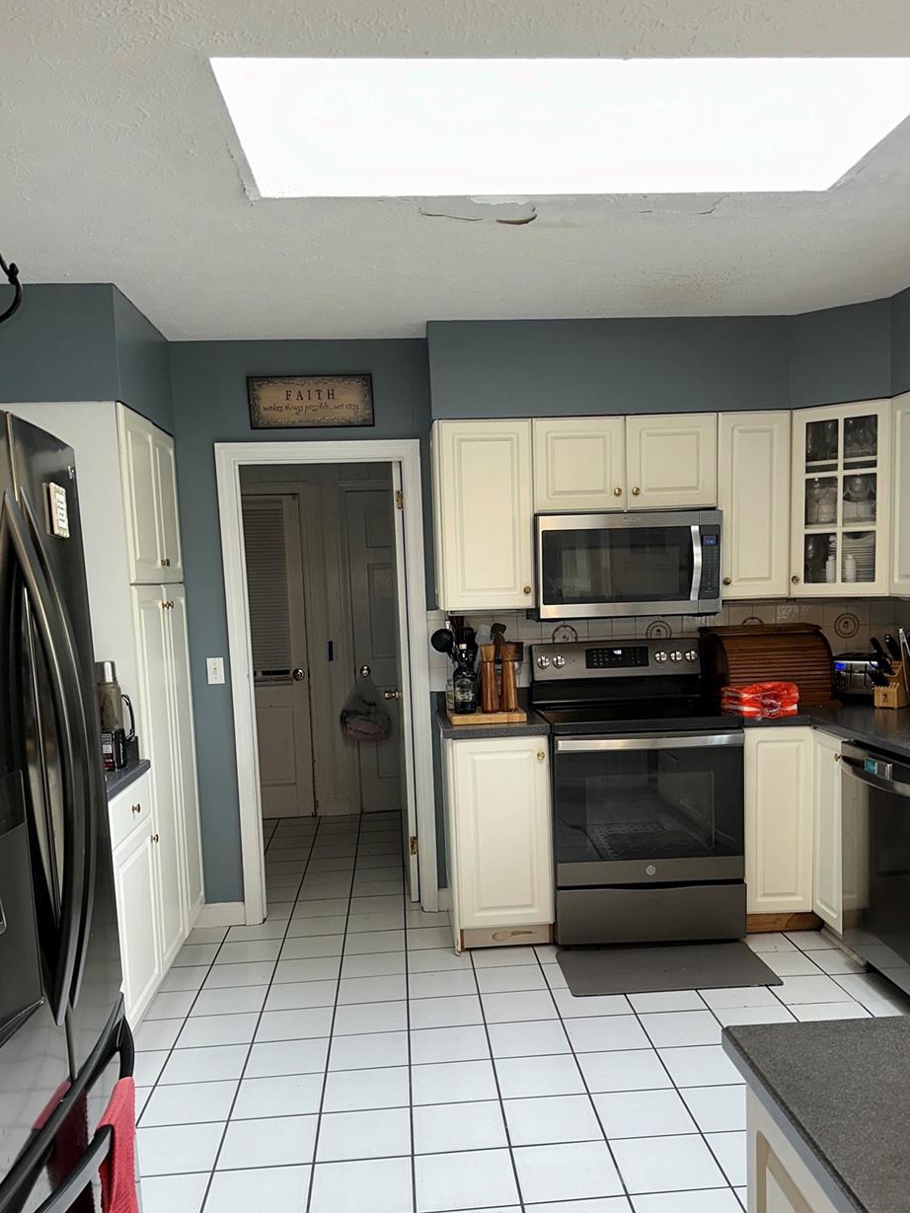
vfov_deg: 59.7
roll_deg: +1.0
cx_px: 475
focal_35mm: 30
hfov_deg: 46.8
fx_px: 1051
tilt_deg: -6.4
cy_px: 692
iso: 50
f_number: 1.78
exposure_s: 1/40
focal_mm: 6.86
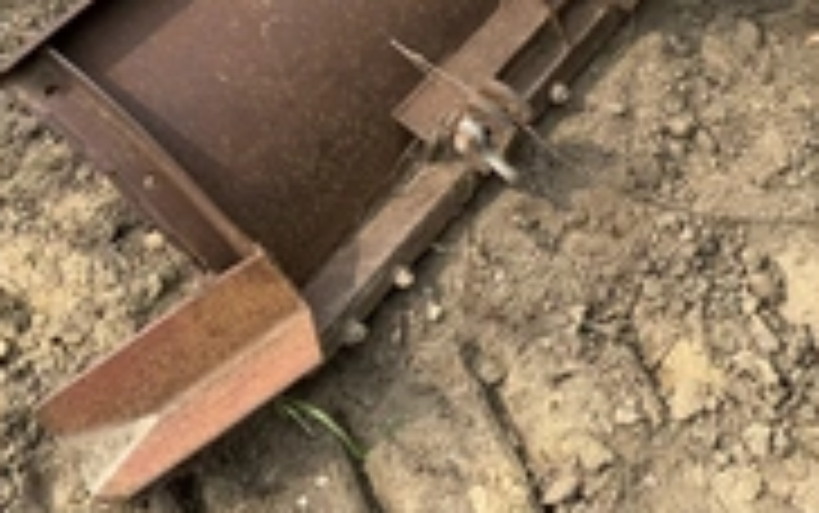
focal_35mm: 56
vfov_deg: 22.3
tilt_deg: -46.0
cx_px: 518
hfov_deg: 36.0
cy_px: 0
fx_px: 1251
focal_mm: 6.76
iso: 80
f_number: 1.78
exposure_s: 1/1812
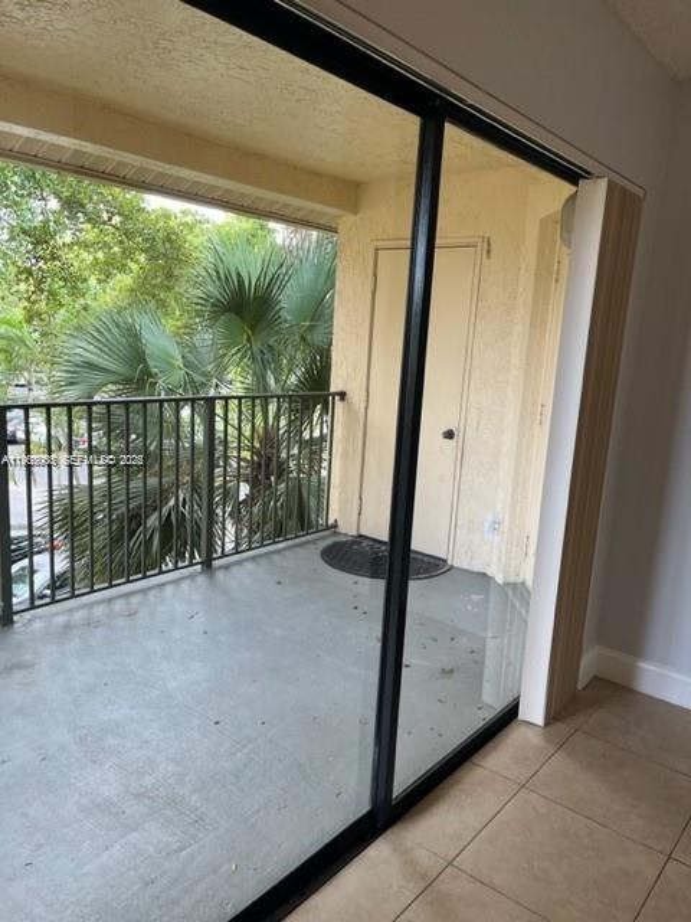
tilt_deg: -11.3
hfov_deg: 53.1
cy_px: 461
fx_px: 692
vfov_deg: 67.3
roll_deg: -4.3
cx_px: 346
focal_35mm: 26
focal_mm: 5.1
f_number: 1.6
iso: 80
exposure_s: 1/120
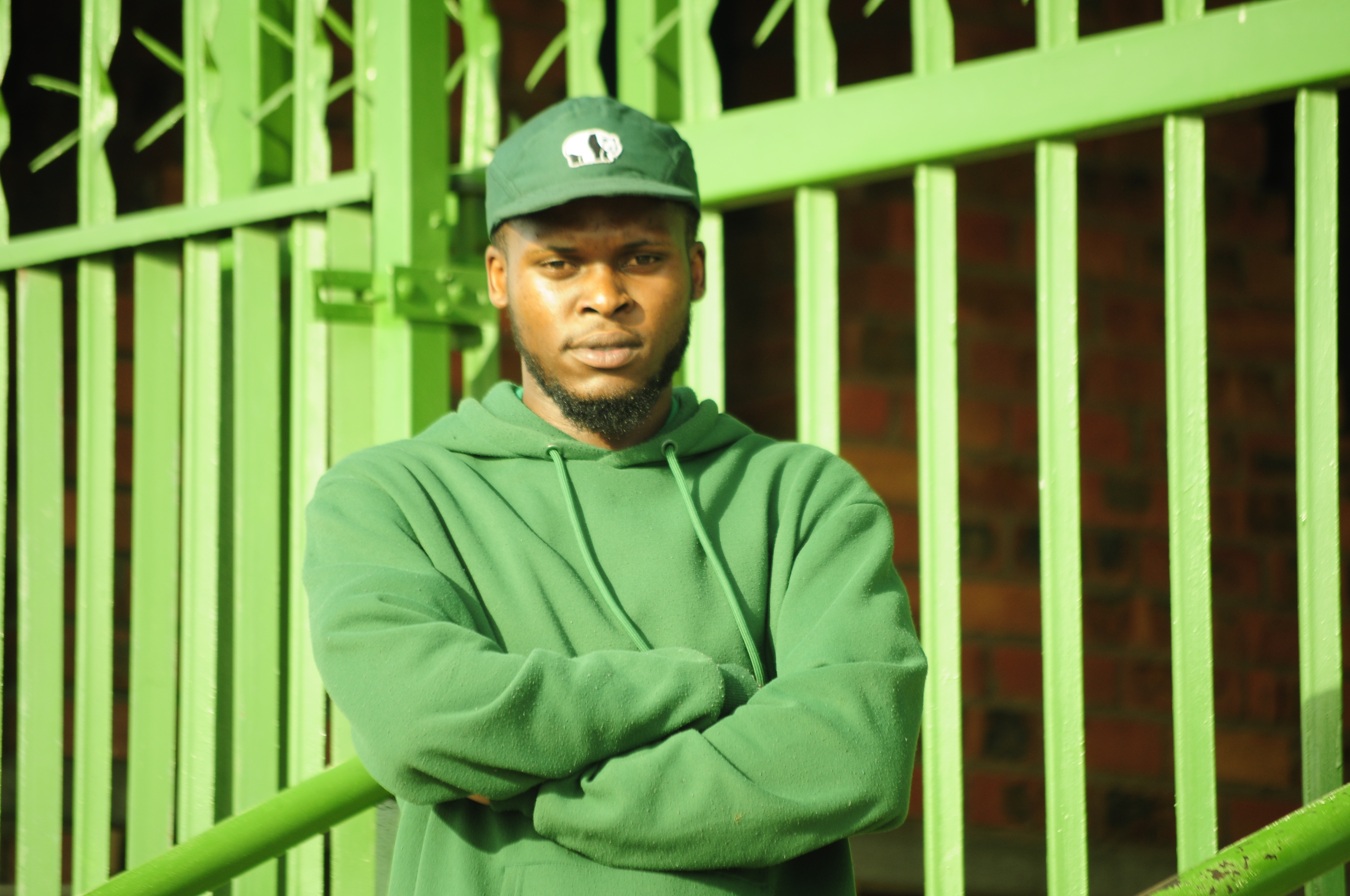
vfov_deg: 5.2
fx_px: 9832
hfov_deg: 7.9
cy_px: 448
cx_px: 675
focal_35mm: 262
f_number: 5.3
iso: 200
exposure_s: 1/200
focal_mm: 175
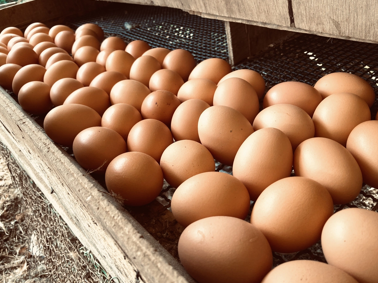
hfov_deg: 61.6
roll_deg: +5.5
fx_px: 317
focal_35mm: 29
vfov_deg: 48.2
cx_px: 191
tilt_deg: -31.9
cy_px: 137
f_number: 1.8
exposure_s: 1/73
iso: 80
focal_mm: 3.99
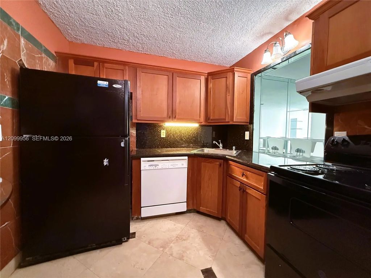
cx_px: 186
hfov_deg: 102.1
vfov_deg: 85.7
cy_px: 139
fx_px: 150
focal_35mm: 14
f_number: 2.2
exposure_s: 1/60
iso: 1250
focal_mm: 2.22
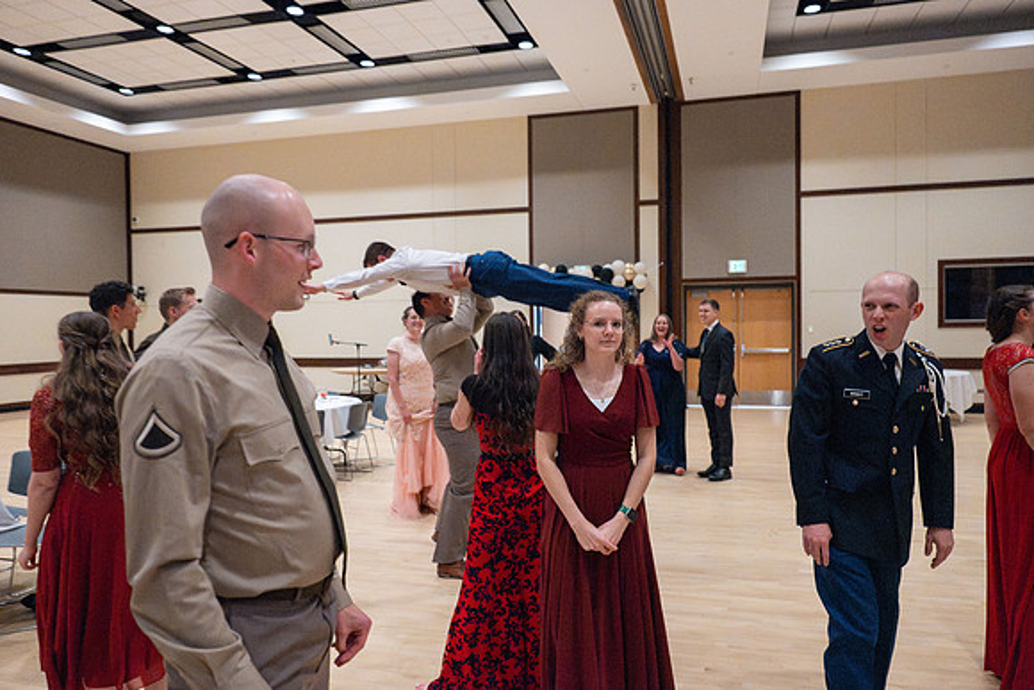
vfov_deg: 48.0
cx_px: 517
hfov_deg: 67.4
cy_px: 345
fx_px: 776
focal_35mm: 27
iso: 20000
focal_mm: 27
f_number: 3.5
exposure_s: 1/400
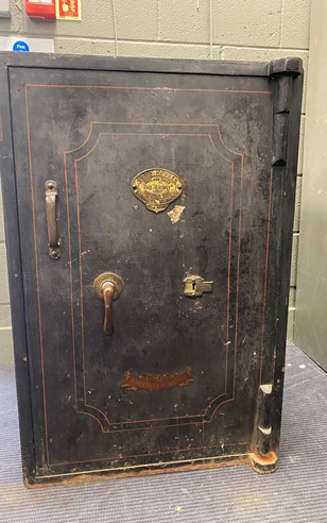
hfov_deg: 44.6
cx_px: 160
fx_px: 399
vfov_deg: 66.4
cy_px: 265
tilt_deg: -11.4
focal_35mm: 28
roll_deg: +0.2
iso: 500
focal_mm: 4.25
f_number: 1.8
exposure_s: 1/40
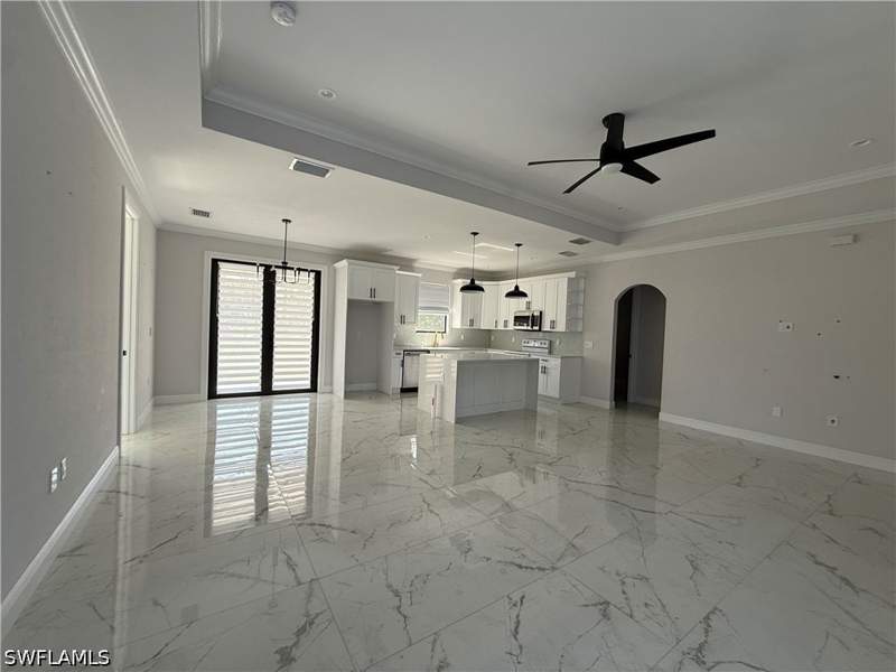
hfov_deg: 102.1
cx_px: 448
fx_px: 362
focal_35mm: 14
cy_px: 336
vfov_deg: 85.7
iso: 50
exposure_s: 1/106
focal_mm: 2.22
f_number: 2.2
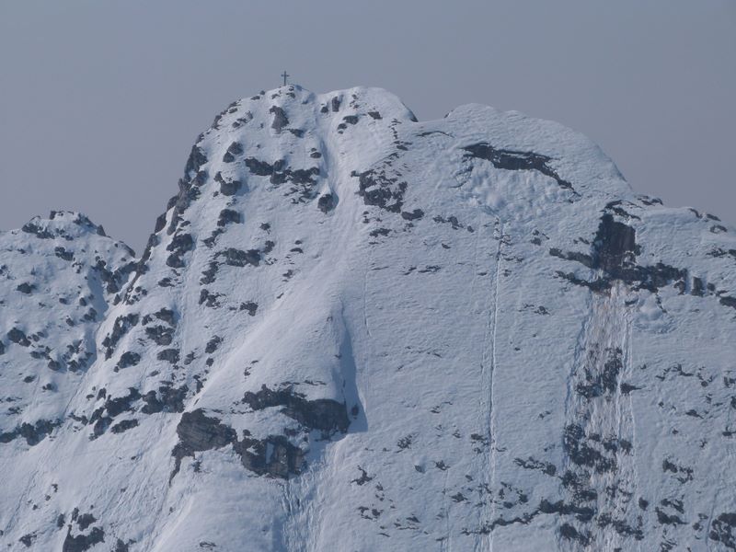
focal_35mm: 219
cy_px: 276
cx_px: 368
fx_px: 4656
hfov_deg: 9.0
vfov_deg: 6.8
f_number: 5.6
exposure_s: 1/2000
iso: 100
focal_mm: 39.5
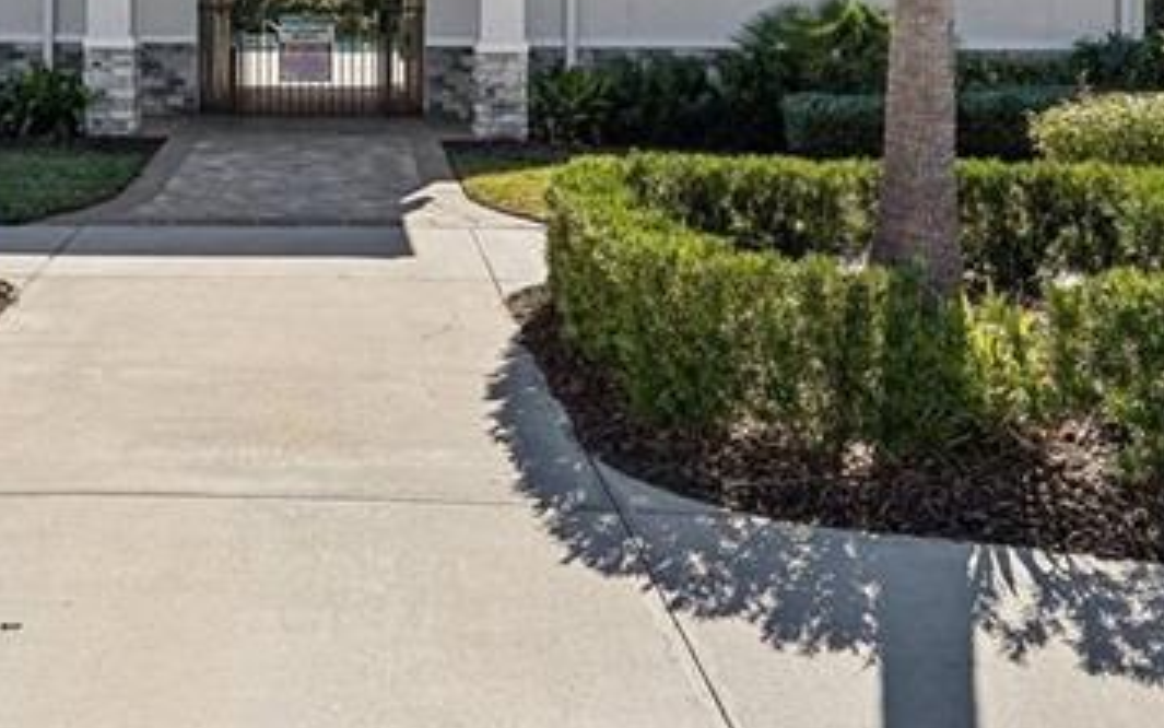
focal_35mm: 47
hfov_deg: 41.8
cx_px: 338
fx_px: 1491
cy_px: -16
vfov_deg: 25.9
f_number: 9
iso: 400
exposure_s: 1/1000
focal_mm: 16
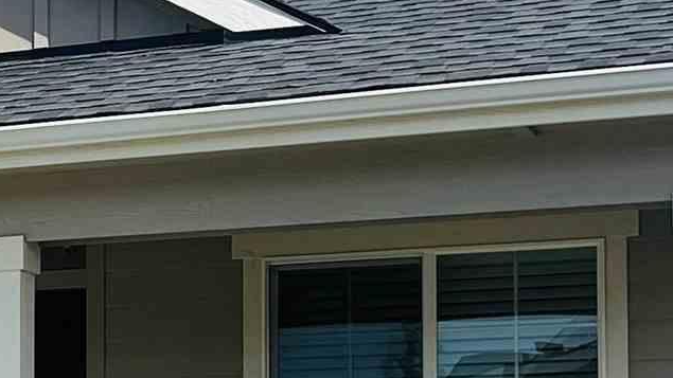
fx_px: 2444
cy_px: 438
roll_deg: -0.8
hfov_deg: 14.4
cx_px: -412
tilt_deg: +2.5
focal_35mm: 137
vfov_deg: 8.8
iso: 50
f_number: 1.5
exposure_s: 1/4831
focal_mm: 5.7
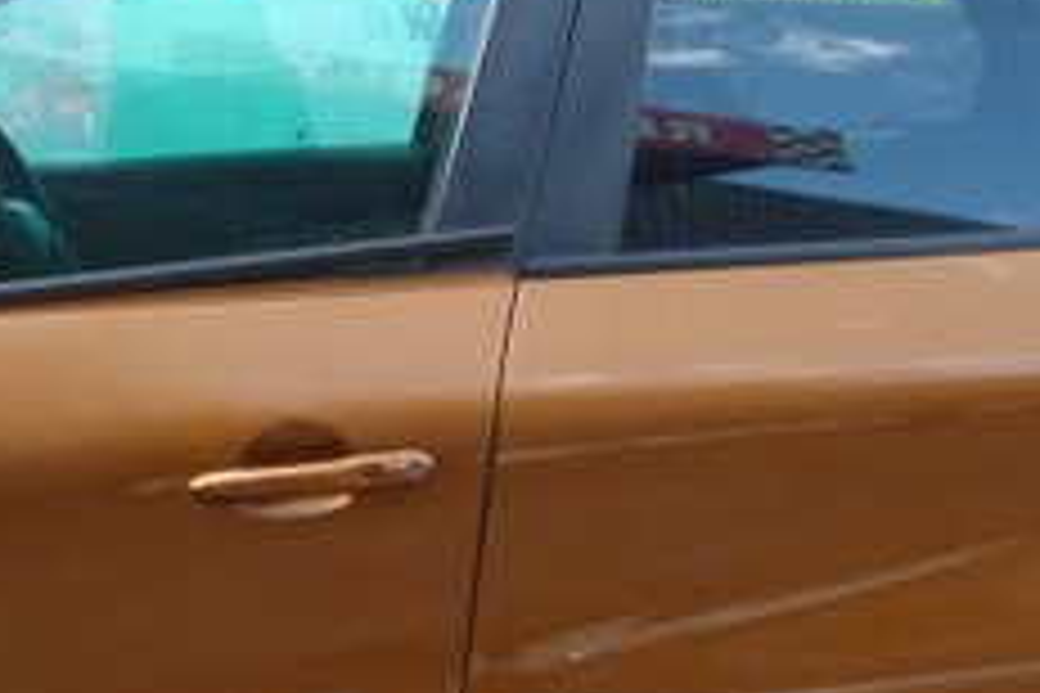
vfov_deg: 15.2
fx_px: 2600
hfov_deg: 22.6
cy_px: 454
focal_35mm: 90
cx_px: 405
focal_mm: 4.5
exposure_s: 1/125
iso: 160
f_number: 2.8
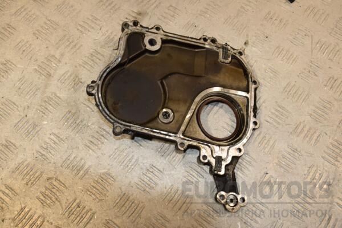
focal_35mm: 39
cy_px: 114
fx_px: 370
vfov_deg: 34.2
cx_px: 171
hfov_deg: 49.6
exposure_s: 1/200
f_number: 10
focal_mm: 26
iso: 800
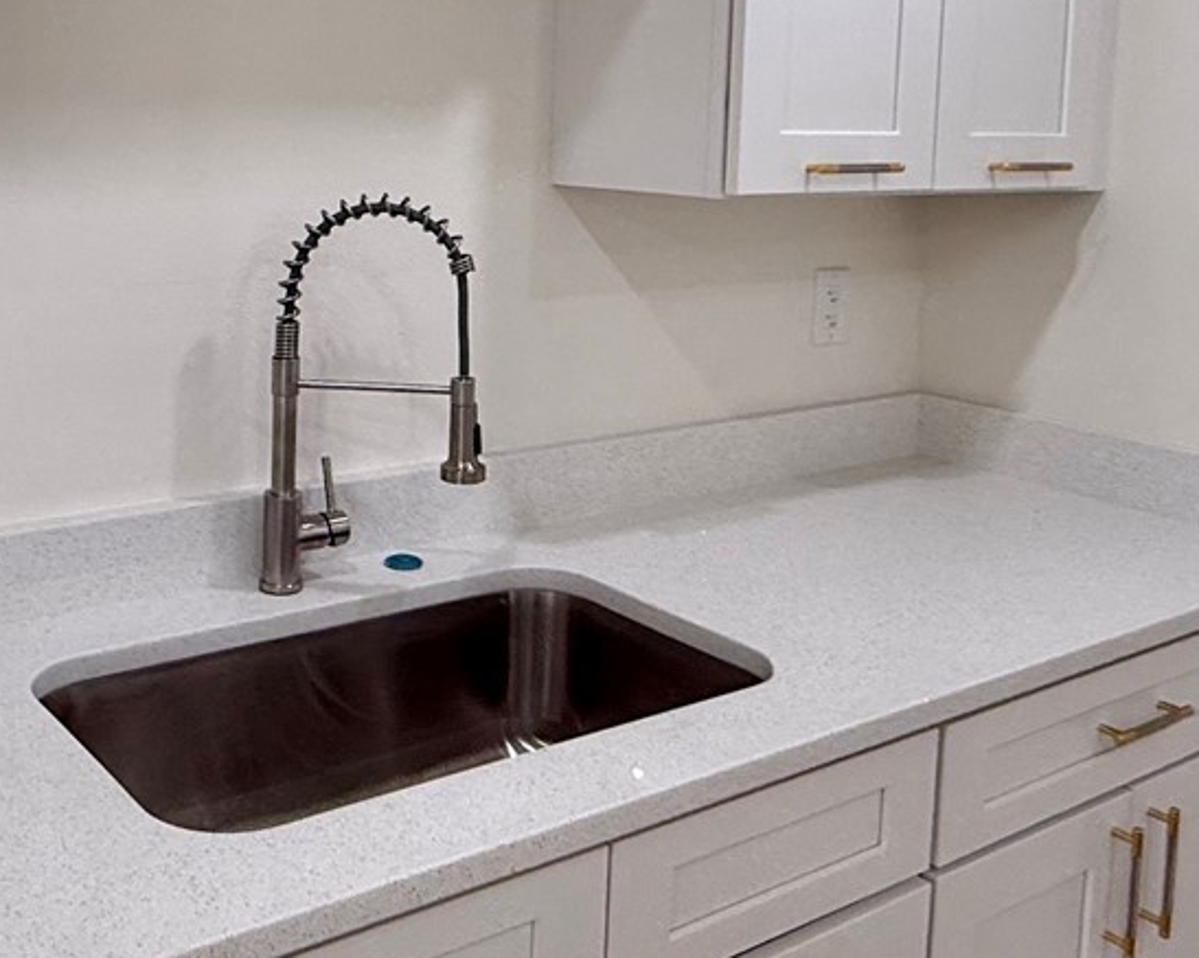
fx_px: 1419
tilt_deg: -4.0
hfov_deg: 44.8
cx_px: 359
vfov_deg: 36.4
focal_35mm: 40
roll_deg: +1.0
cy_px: 232
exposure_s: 1/120
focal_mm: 2.22
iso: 100
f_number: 2.2
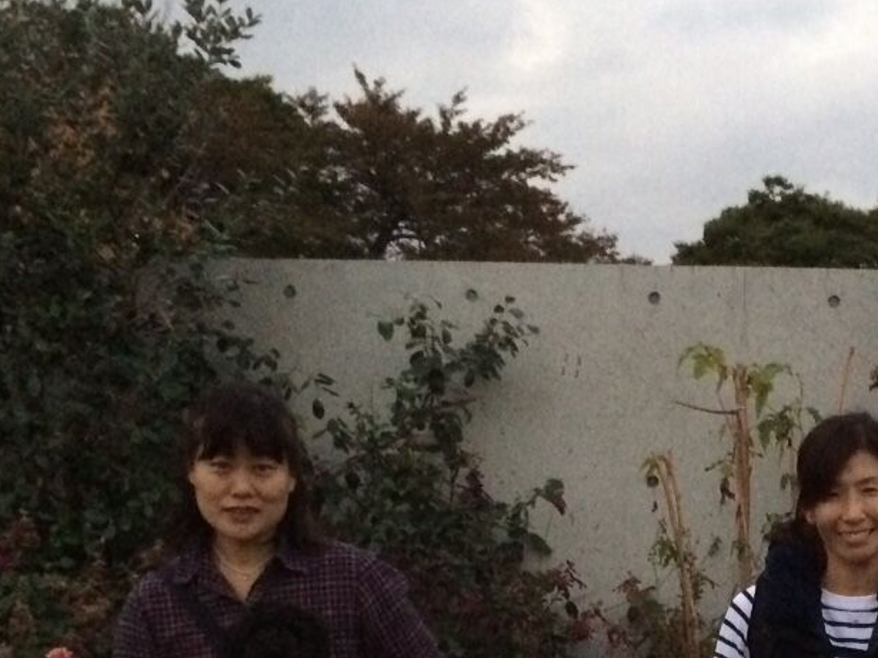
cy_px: 792
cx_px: 769
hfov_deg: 24.7
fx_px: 1953
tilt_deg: -3.6
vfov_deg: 18.2
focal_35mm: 77
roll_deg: -1.2
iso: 400
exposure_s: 1/15
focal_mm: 4.15
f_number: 2.2
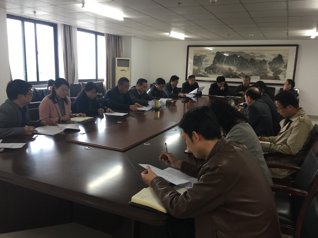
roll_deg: -3.6
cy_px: 119
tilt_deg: -11.6
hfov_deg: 61.7
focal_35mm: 29
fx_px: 266
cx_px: 159
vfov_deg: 48.2
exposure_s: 1/33
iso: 64
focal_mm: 4.15
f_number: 2.2
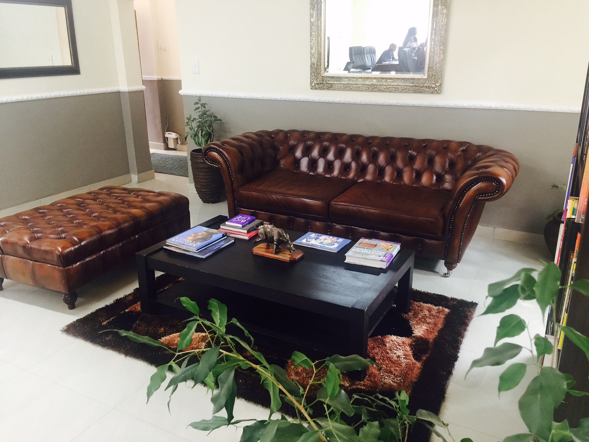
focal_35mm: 29
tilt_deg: -17.7
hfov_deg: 61.7
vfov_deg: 48.2
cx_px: 294
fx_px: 493
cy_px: 221
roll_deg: -1.8
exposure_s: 1/17
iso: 64
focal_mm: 4.15
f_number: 2.2
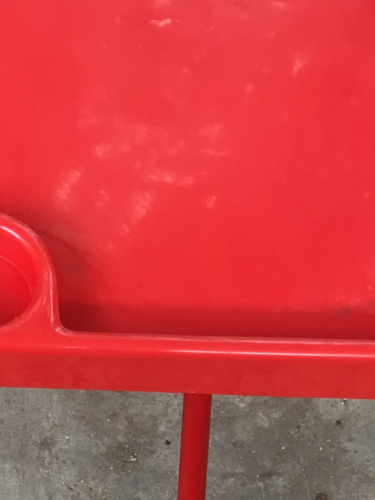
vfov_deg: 21.6
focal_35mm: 90
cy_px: 131
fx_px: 1300
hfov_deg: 15.5
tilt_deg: -50.4
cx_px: -137
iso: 50
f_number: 2.2
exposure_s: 1/33
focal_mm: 4.15
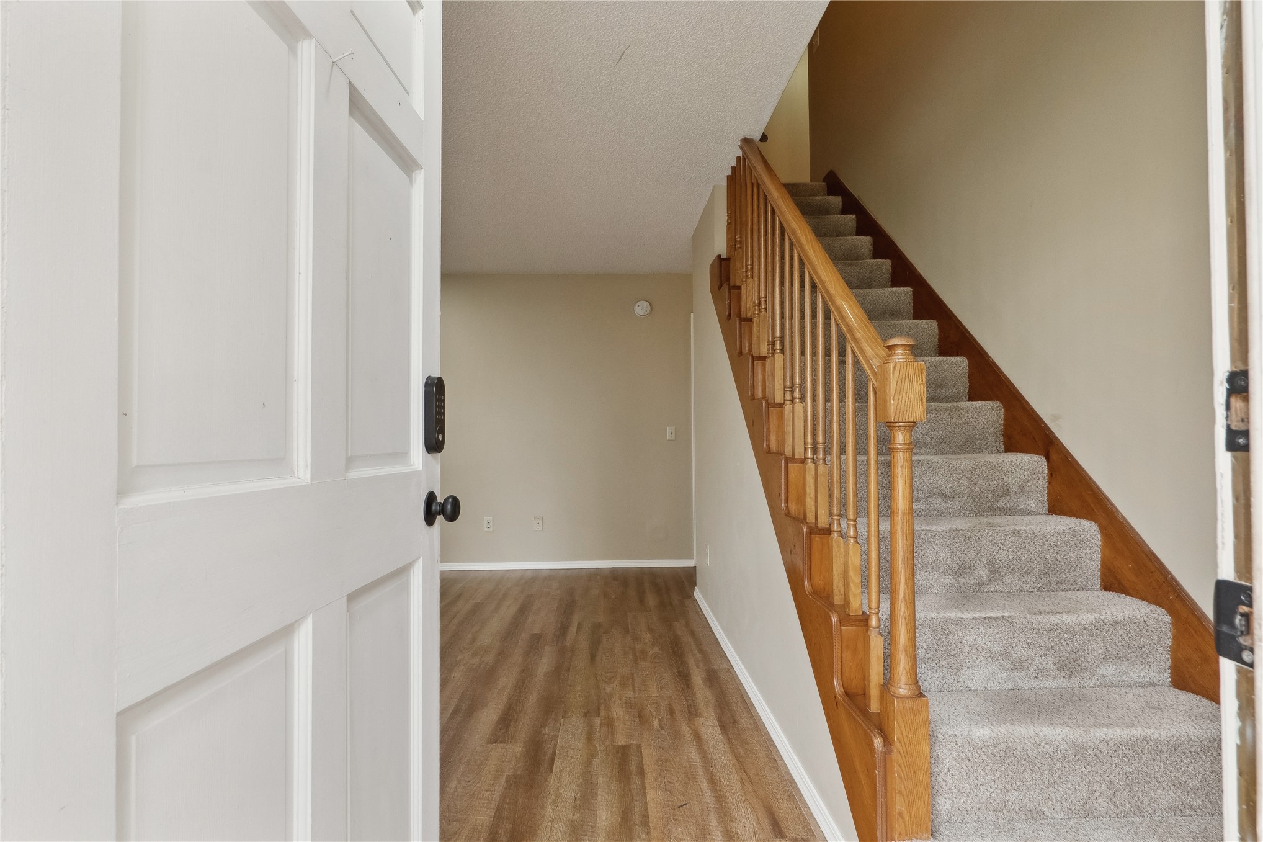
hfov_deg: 93.3
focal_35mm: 17
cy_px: 421
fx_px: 596
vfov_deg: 70.4
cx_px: 632
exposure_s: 1/125
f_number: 11
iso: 6400
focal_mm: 17
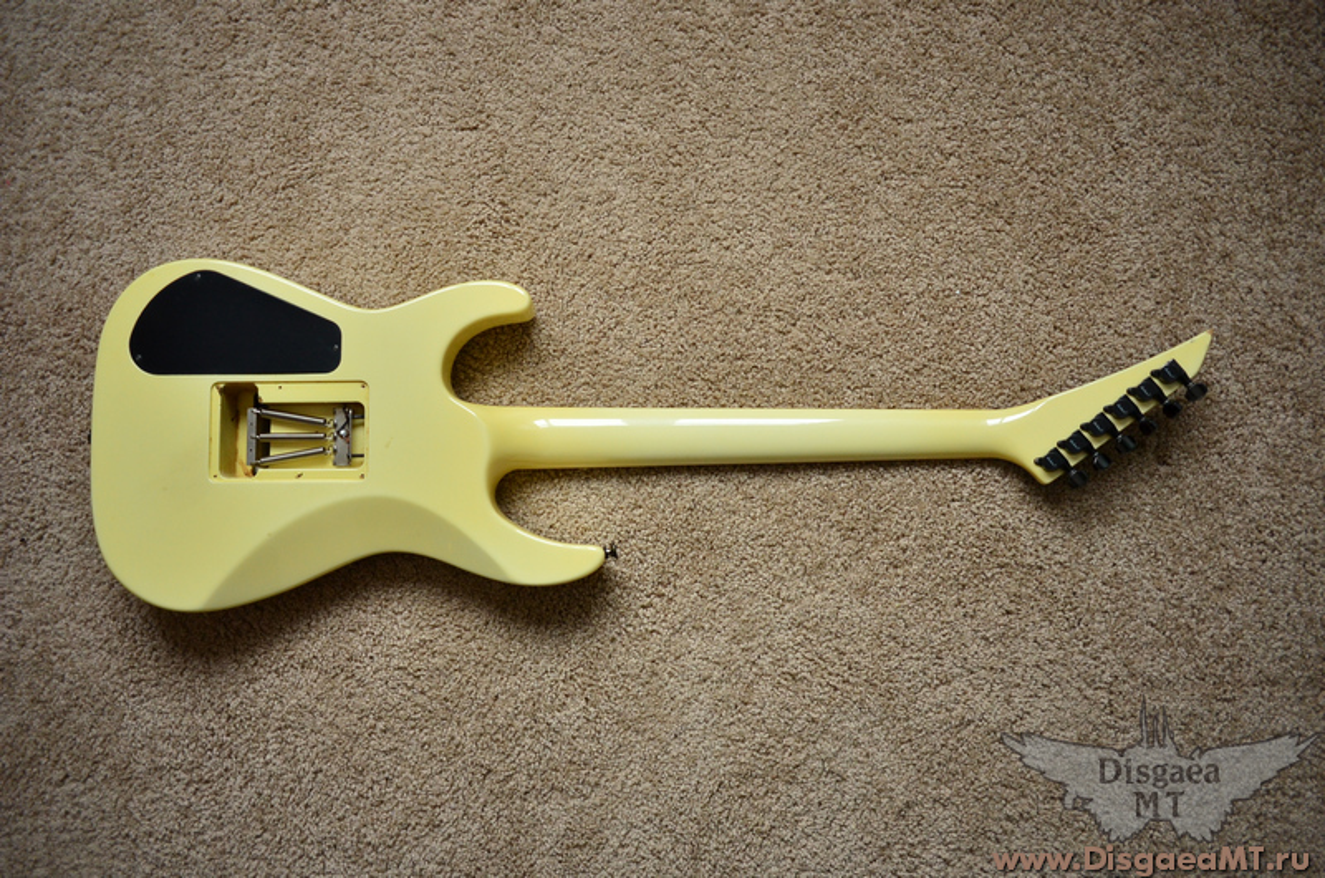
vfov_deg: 46.2
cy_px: 439
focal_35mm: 28
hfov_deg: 65.6
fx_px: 1028
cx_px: 662
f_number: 2.8
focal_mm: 18.5
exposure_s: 1/30
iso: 500
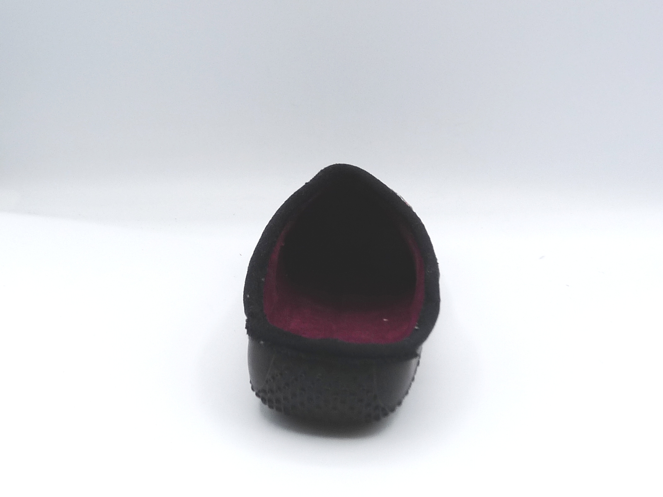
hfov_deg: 38.9
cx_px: 332
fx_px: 938
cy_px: 248
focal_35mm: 49
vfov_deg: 29.7
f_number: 4.5
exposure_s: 1/250
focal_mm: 4.8
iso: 100
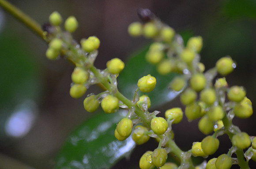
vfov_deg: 3.0
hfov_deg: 4.6
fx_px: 3193
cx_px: 128
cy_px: 84
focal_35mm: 450
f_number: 5.6
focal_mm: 300
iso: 1600
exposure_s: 1/50
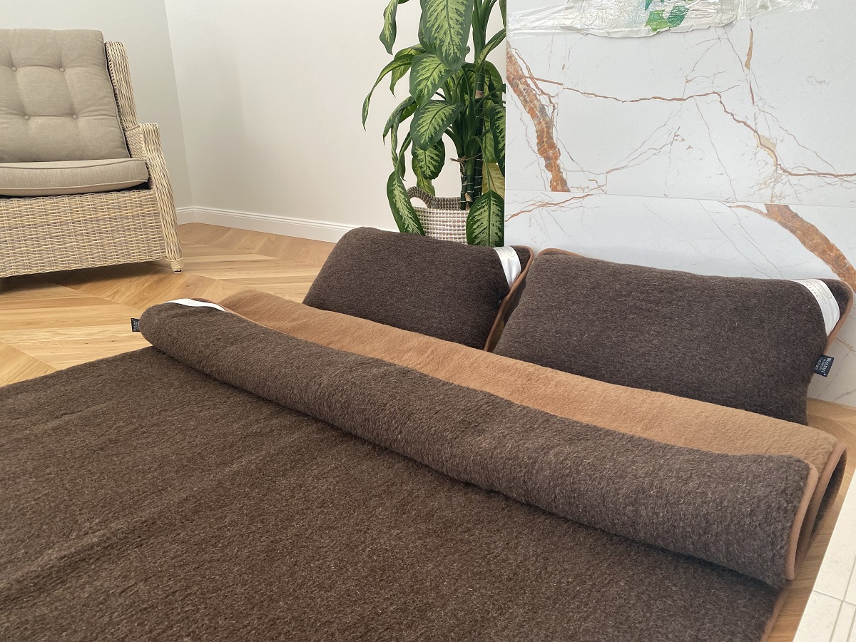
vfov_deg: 53.1
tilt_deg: -17.0
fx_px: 643
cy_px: 321
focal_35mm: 26
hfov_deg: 67.3
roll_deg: +2.3
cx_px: 428
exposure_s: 1/121
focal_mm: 4.25
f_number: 1.8
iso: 125
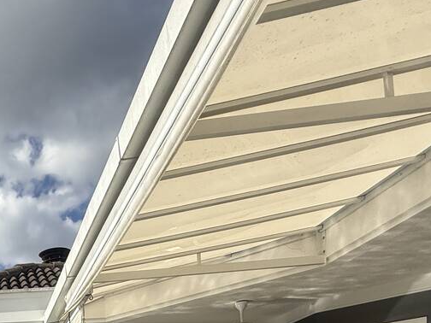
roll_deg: +1.7
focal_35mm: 40
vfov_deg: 27.4
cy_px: 459
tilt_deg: +0.3
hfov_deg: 39.3
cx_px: -30
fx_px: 498
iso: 50
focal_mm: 2.22
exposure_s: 1/2092
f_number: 2.2
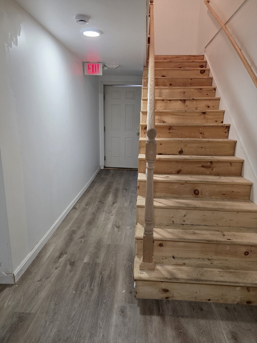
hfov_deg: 58.9
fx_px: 228
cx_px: 128
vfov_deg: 73.9
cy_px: 172
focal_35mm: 23
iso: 320
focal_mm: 6.25
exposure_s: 1/120
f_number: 1.7
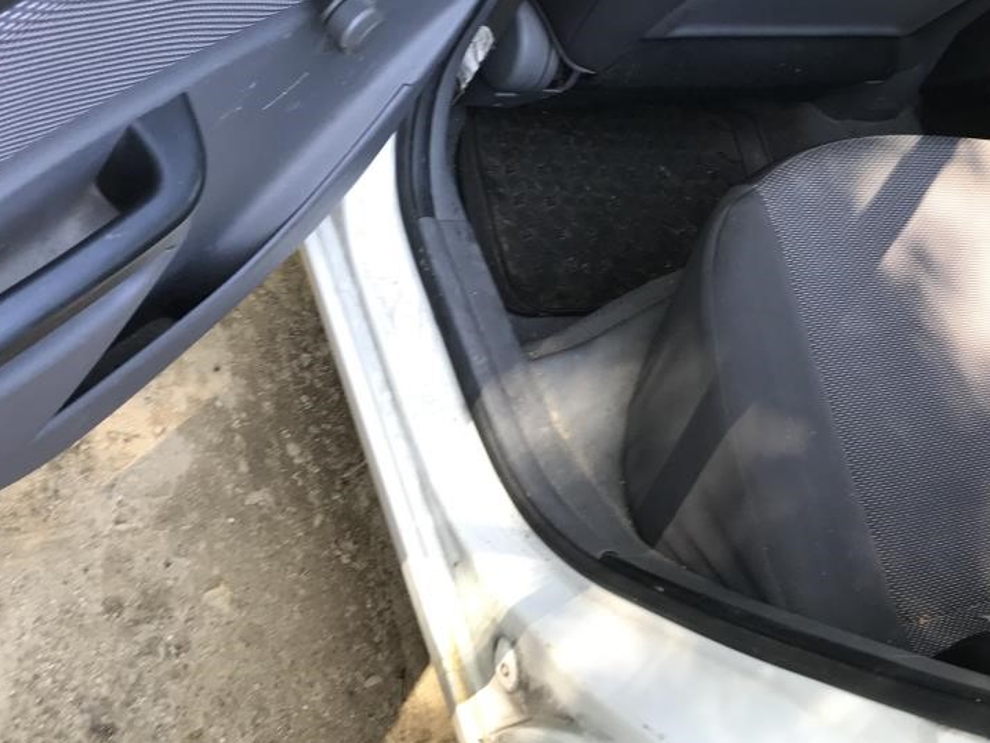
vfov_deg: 28.6
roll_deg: -39.5
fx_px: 1430
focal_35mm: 50
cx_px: 587
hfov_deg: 38.1
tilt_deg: -39.1
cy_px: 174
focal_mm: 3.99
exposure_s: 1/60
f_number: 1.8
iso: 32
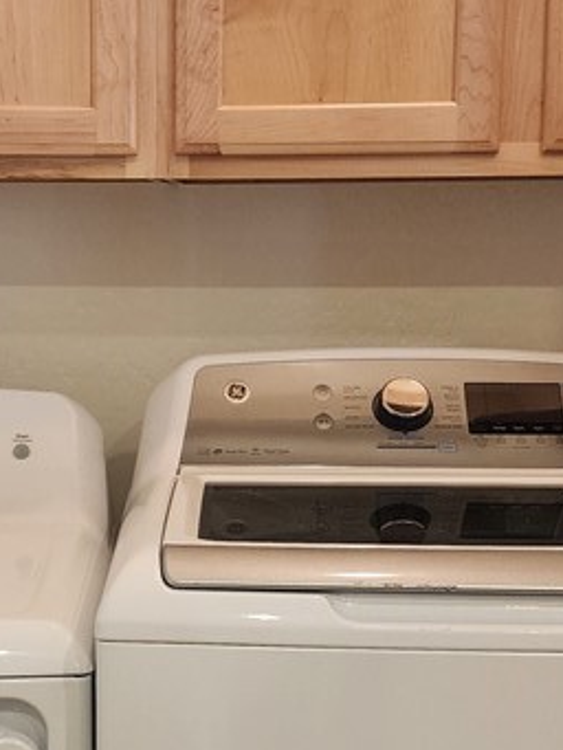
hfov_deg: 21.1
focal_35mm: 69
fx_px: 1495
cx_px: 134
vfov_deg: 28.1
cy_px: 453
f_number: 1.8
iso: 500
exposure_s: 1/120
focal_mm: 6.4
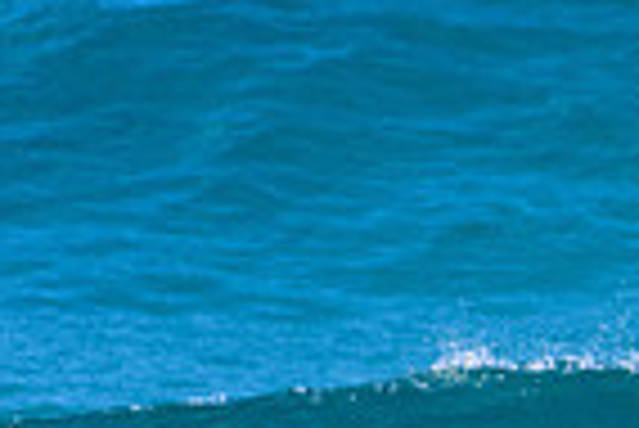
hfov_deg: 0.7
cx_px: 1292
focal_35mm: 3055
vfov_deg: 0.5
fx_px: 54281
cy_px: 610
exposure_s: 1/2000
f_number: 5.6
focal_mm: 500
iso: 500
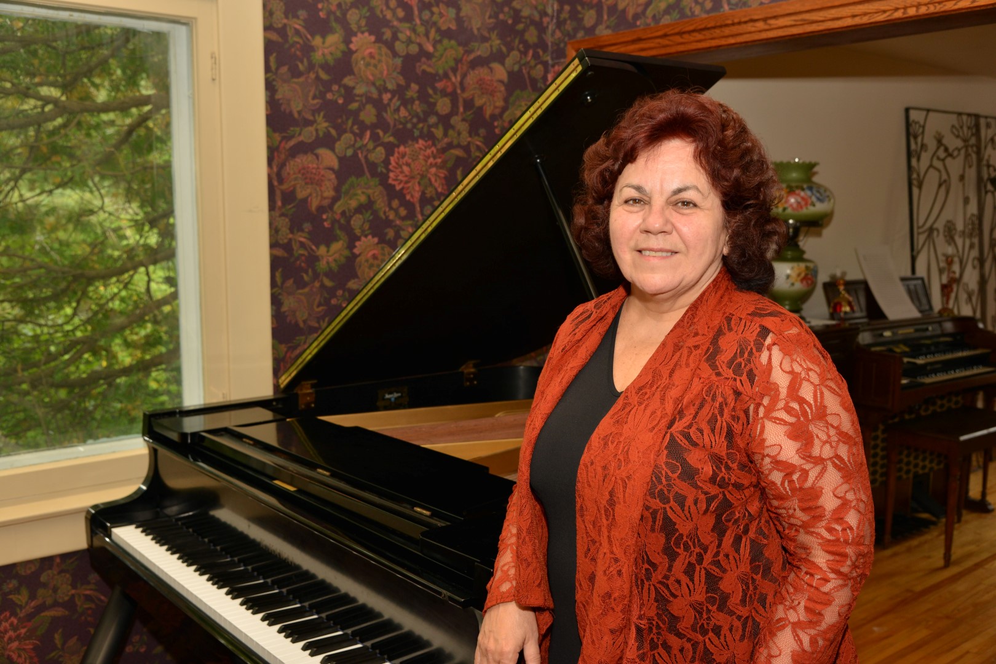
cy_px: 332
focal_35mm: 35
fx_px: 968
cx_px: 498
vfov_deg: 37.9
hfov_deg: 54.4
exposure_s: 1/160
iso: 500
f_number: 5.6
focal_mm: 35
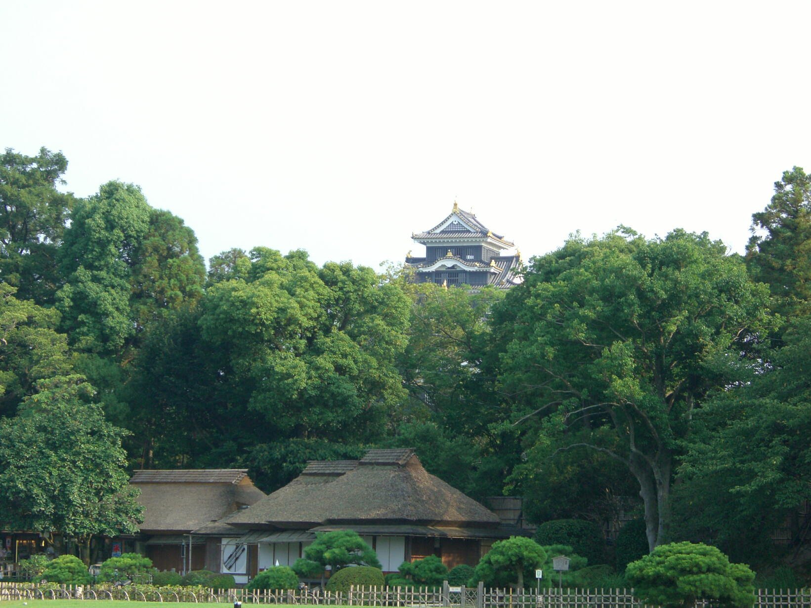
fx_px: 2671
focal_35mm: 114
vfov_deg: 13.0
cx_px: 406
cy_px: 304
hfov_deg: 17.3
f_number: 5.4
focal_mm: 23.7
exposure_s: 1/200
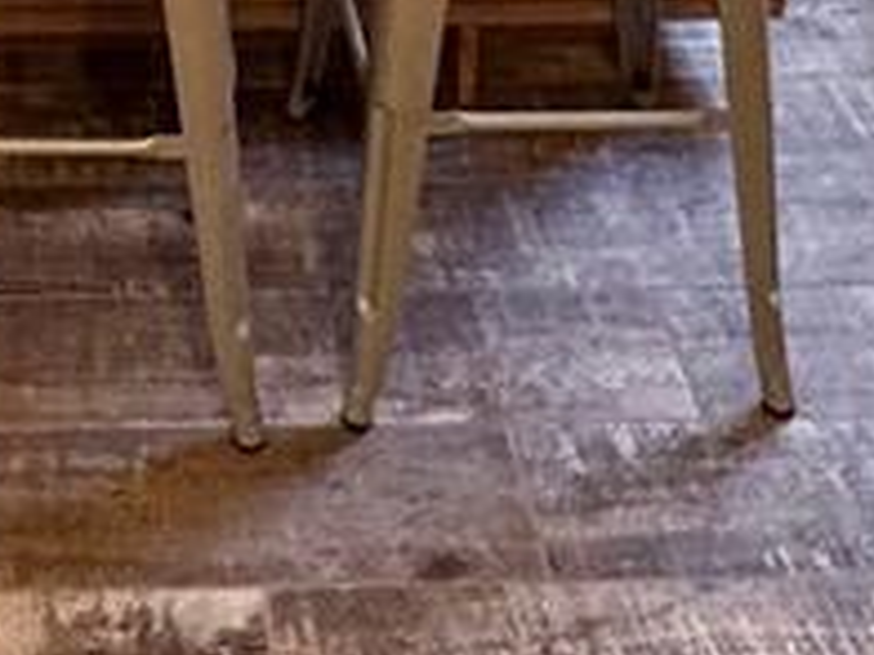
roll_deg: +0.1
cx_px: 76
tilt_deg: -11.1
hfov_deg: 25.8
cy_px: -860
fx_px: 1843
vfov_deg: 14.4
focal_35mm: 73
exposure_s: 1/60
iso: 250
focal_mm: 2.22
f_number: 2.2
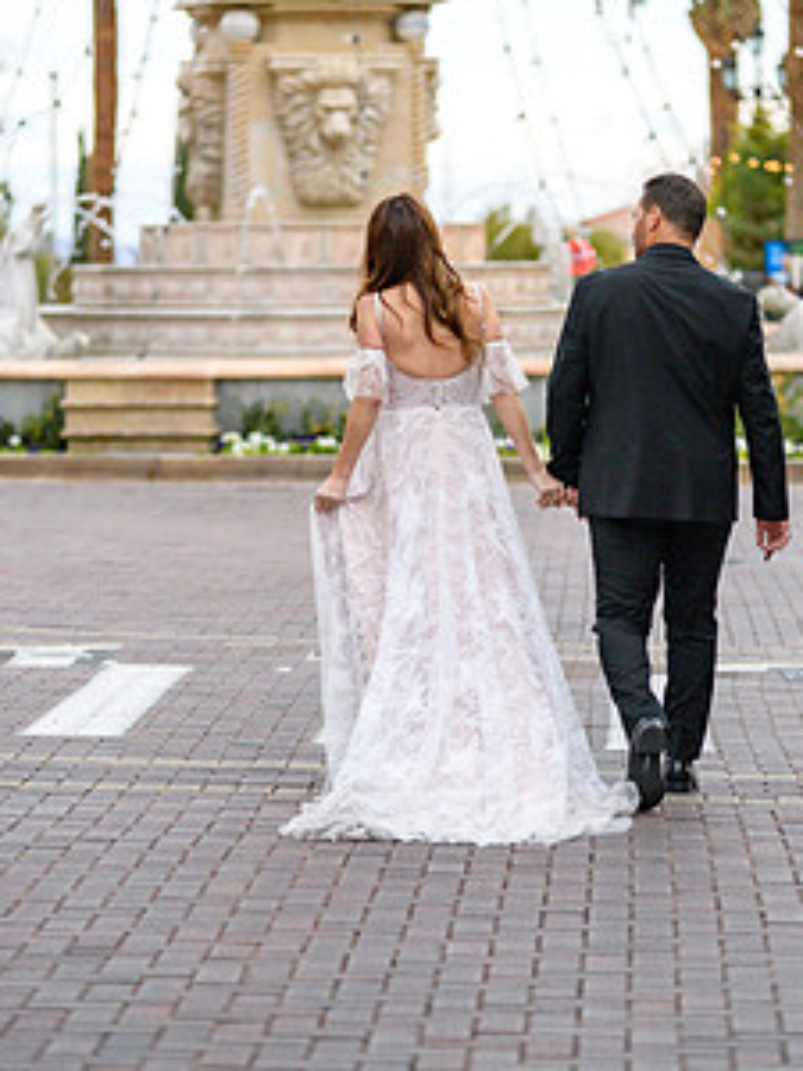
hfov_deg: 8.6
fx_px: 5351
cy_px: 521
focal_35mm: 173
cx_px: 453
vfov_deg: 11.4
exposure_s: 1/3200
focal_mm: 120
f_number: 2.8
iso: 250
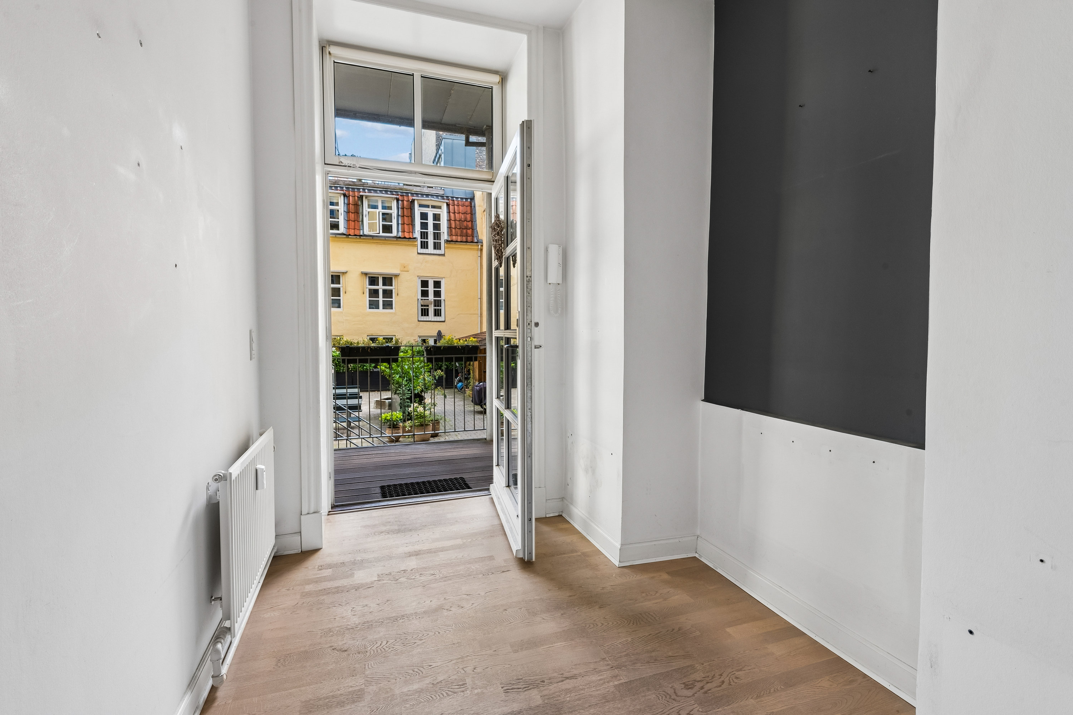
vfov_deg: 70.4
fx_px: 507
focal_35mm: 17
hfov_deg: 93.3
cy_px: 358
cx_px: 536
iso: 400
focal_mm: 17
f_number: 13
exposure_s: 1/13
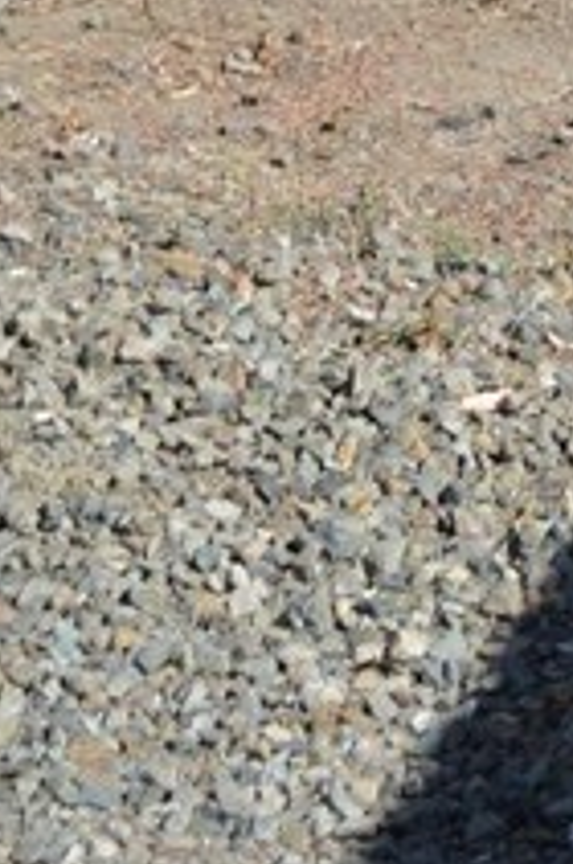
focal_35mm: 201
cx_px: 1281
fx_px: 4814
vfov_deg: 9.6
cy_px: -866
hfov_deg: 6.5
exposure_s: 1/200
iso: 100
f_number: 7.1
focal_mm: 26
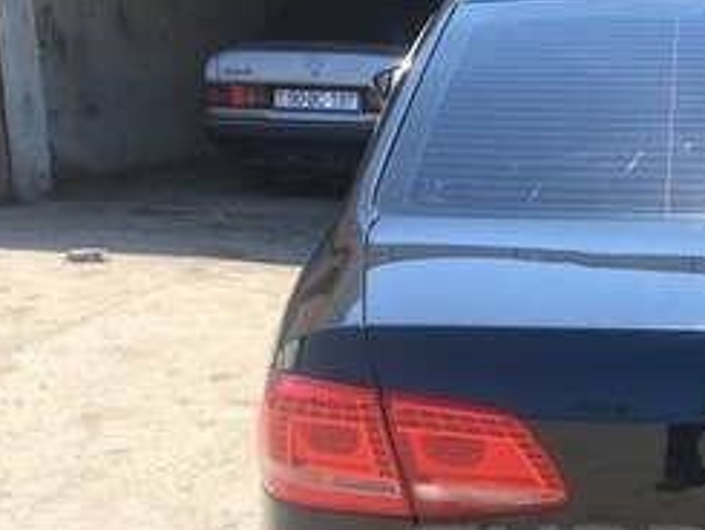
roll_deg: -1.2
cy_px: 569
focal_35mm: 78
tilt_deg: -18.3
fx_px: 1589
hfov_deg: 23.9
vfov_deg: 18.3
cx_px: 708
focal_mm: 4.15
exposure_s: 1/382
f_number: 2.2
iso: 25
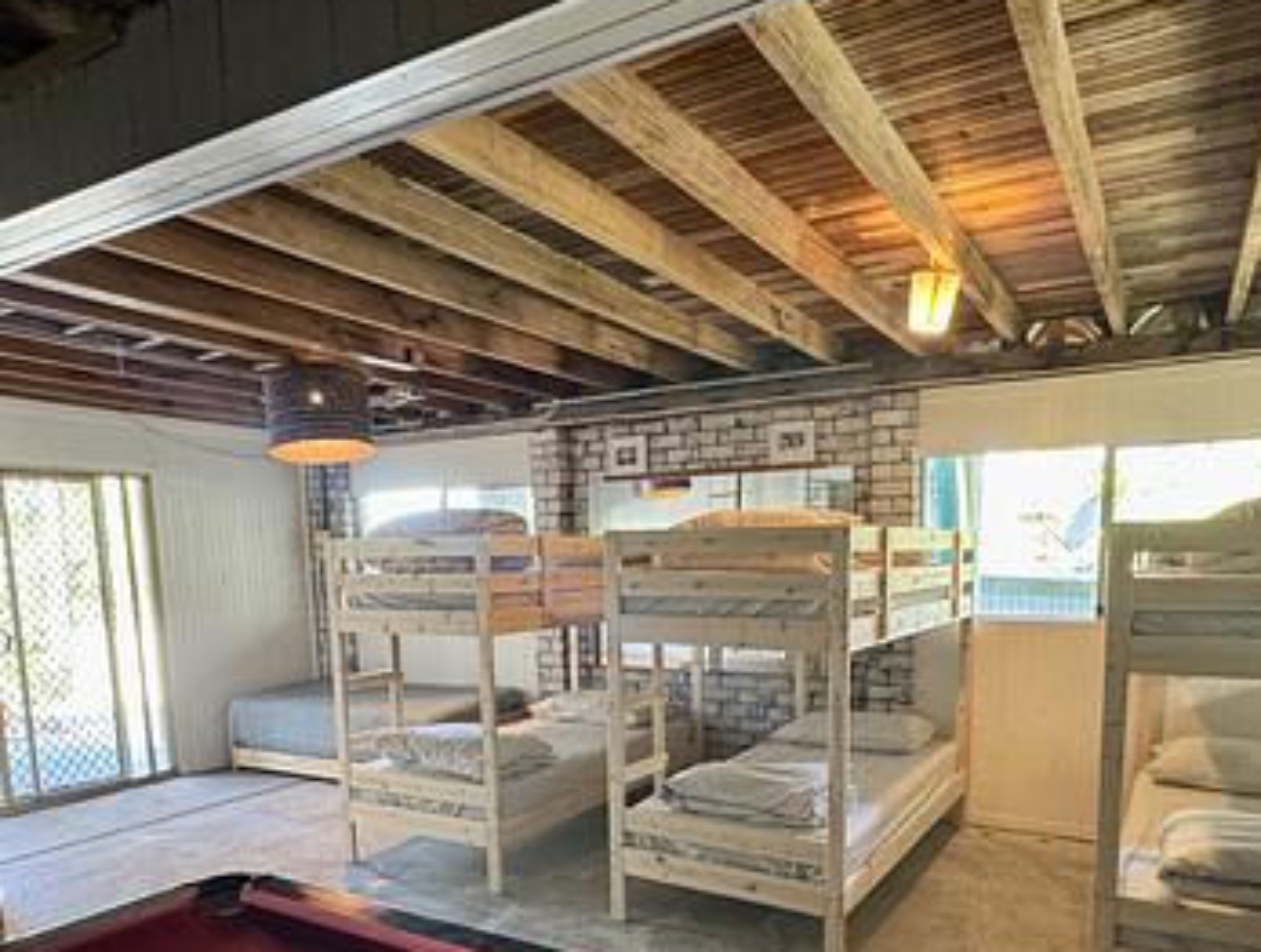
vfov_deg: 53.3
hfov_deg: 69.2
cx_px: 661
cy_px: 678
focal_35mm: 25
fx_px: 913
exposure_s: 1/60
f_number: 2.2
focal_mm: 2.22
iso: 640
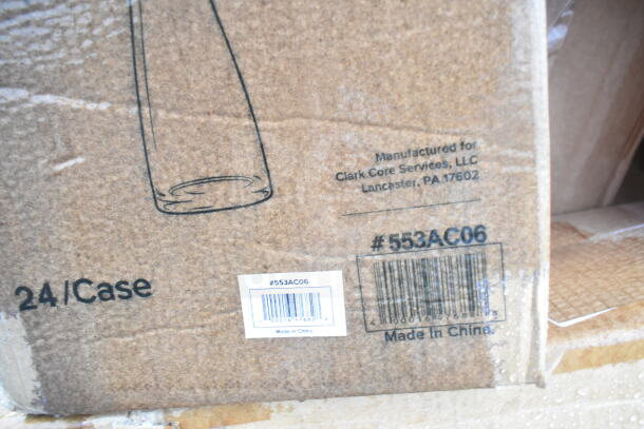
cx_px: 322
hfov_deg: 67.4
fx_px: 483
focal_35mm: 27
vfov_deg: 48.0
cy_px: 214
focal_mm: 18
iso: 1600
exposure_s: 1/100
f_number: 5
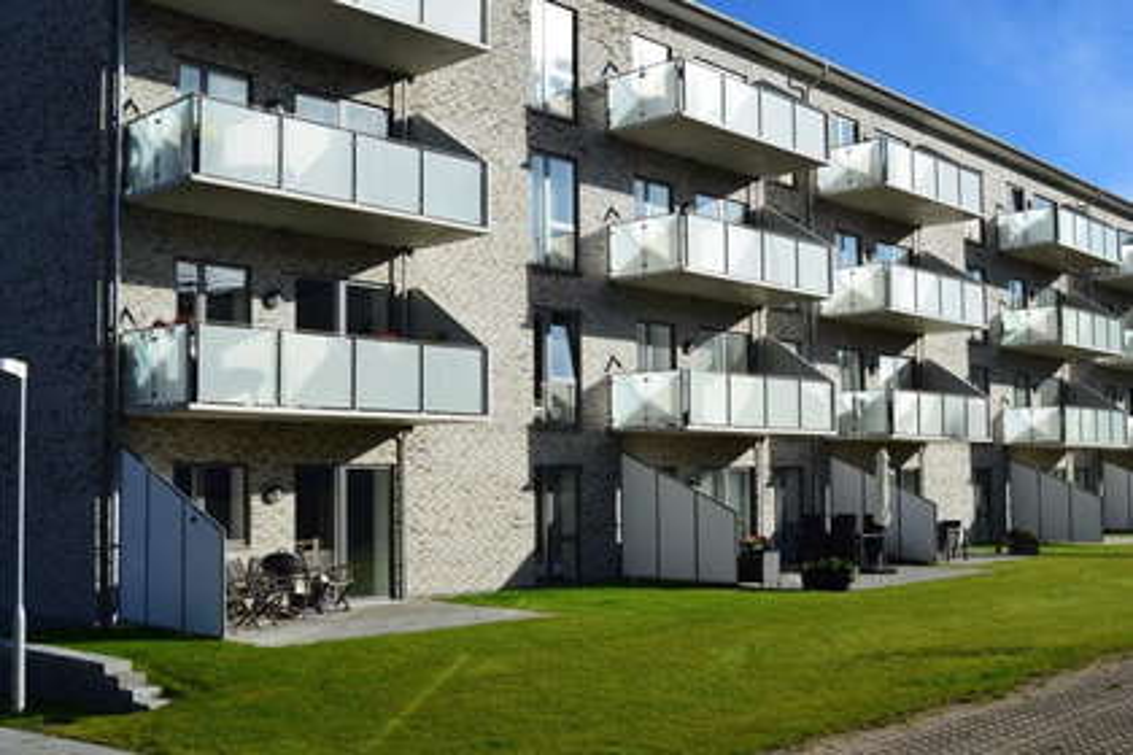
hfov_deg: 55.1
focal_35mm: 34
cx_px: 566
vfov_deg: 38.4
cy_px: 378
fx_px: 1086
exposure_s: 1/500
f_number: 11
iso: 280
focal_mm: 23
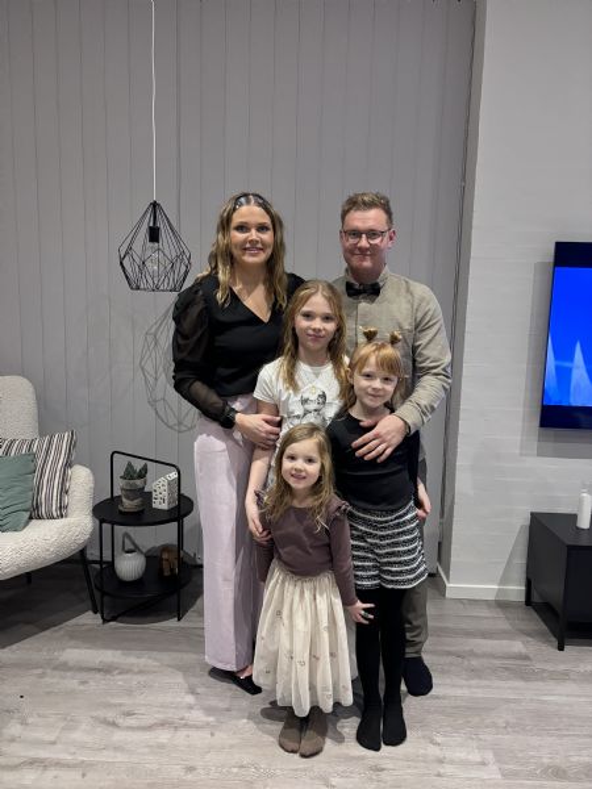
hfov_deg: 53.1
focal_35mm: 26
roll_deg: -2.5
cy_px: 394
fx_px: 593
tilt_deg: -8.0
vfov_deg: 67.3
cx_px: 296
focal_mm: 5.96
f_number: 1.6
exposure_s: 1/60
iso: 500
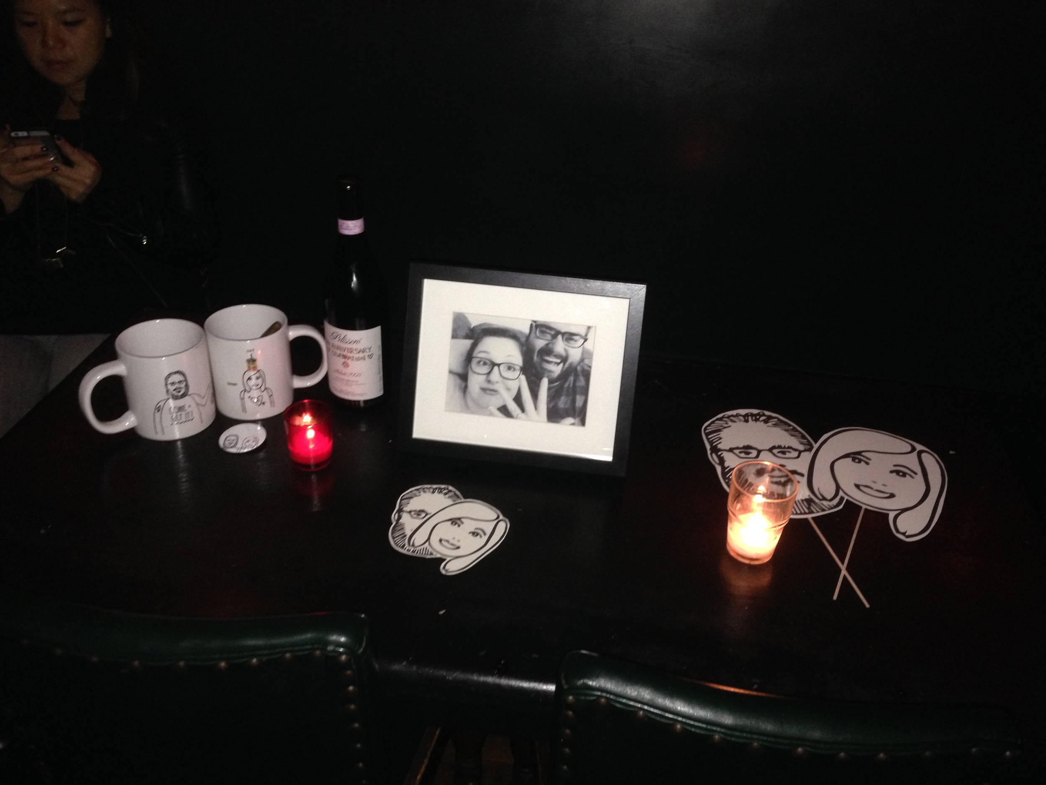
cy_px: 392
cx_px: 523
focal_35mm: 33
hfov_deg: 55.4
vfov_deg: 42.9
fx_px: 997
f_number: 2.4
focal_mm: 4.12
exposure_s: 1/16
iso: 250
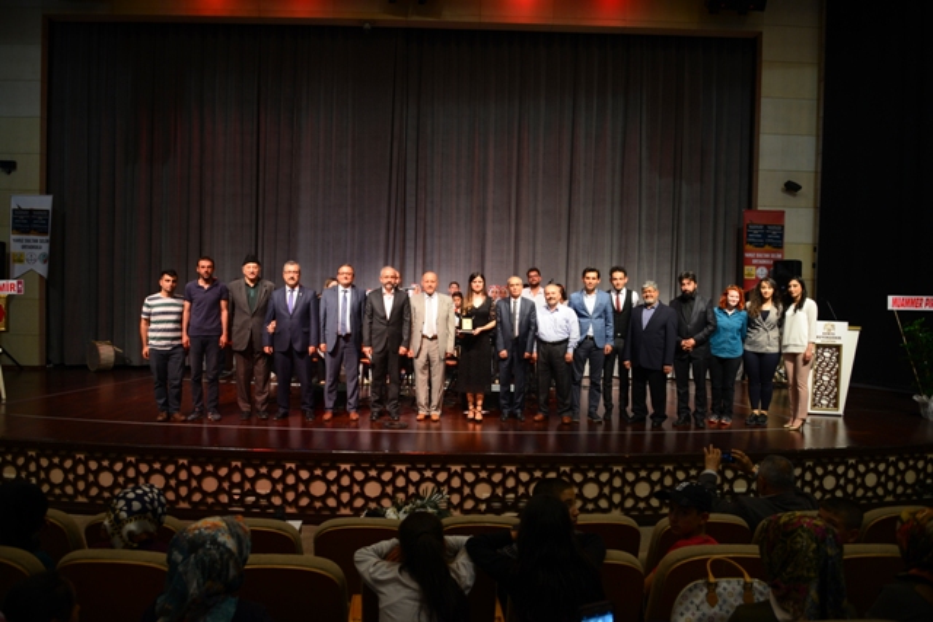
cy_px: 311
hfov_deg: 65.5
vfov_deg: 46.4
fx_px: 726
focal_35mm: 28
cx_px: 466
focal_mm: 28
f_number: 3.5
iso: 640
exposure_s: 1/50
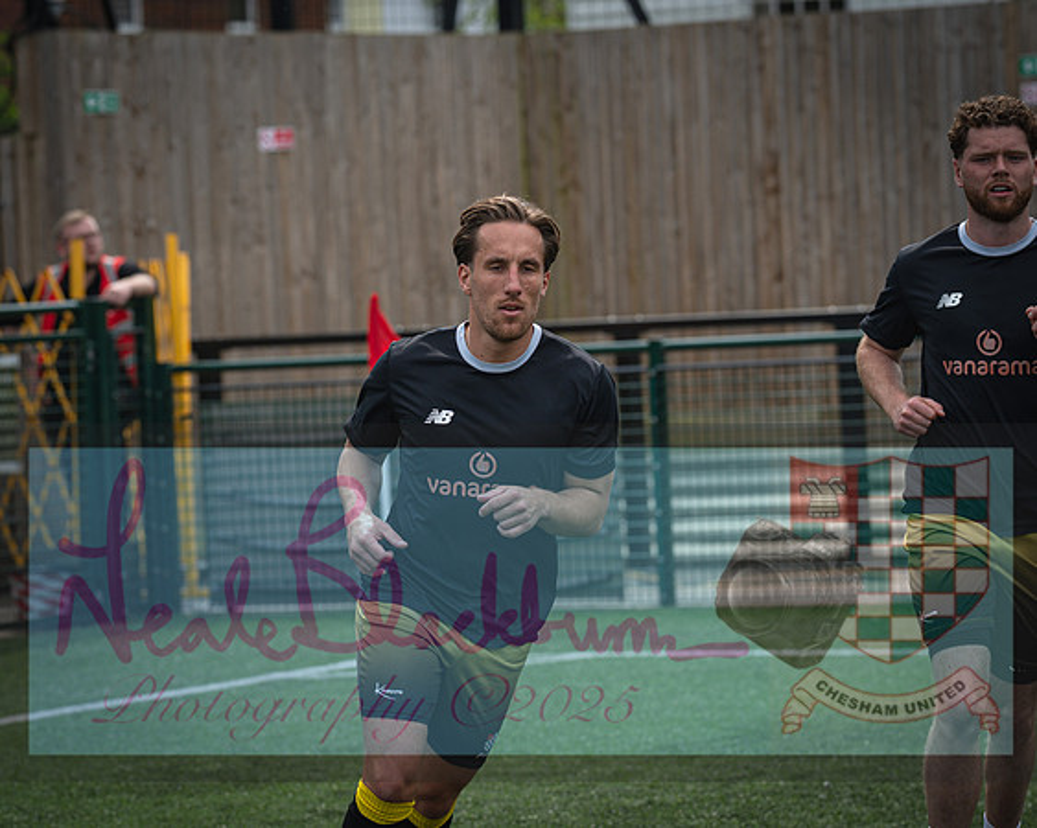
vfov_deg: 6.8
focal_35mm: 227
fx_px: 6980
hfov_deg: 8.5
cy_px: 414
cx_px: 487
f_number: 4
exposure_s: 1/1150
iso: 200
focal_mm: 135
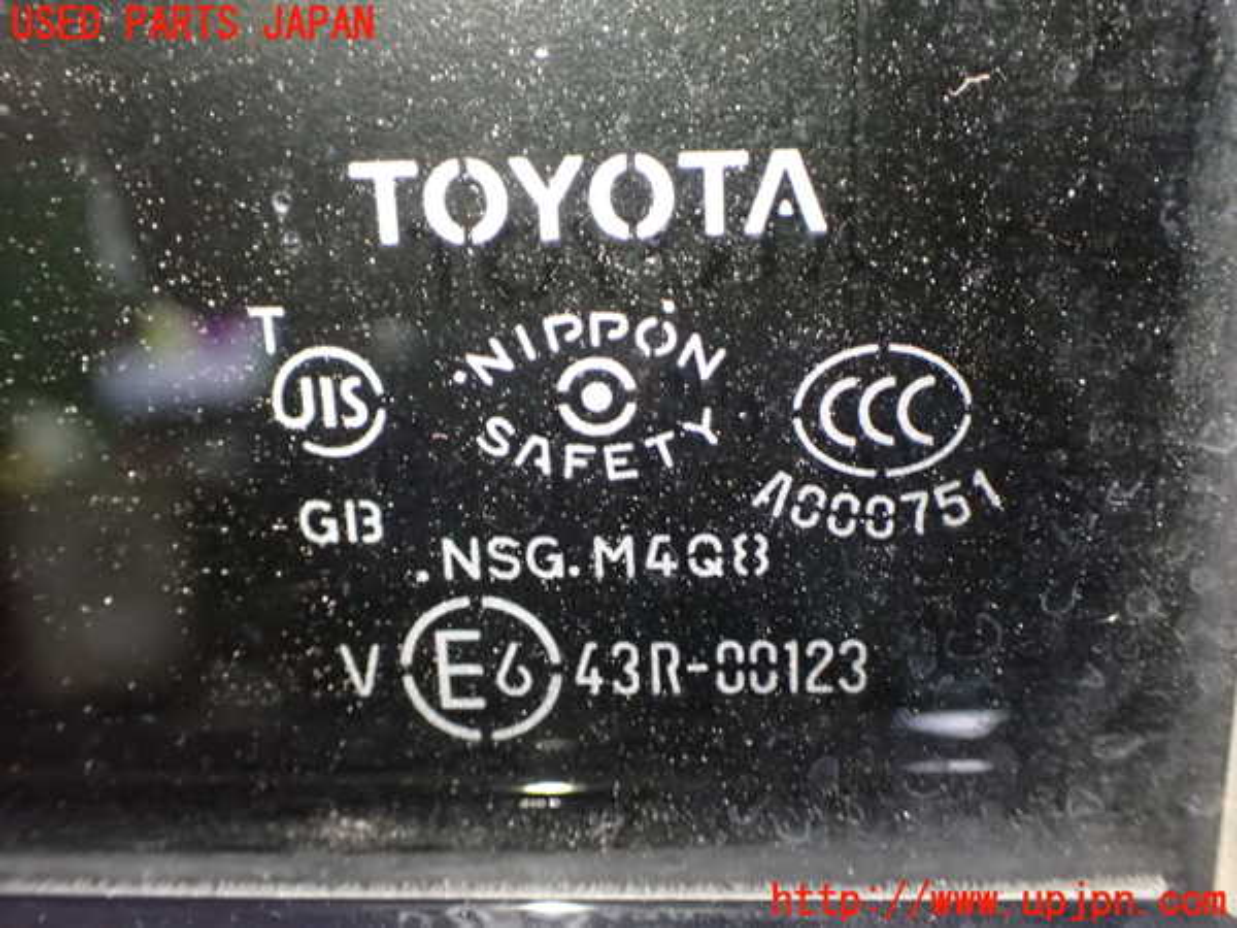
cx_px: 618
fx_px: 1358
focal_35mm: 38
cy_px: 464
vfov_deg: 37.7
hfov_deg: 49.0
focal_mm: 6.83
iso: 1600
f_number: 2.7
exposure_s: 1/30
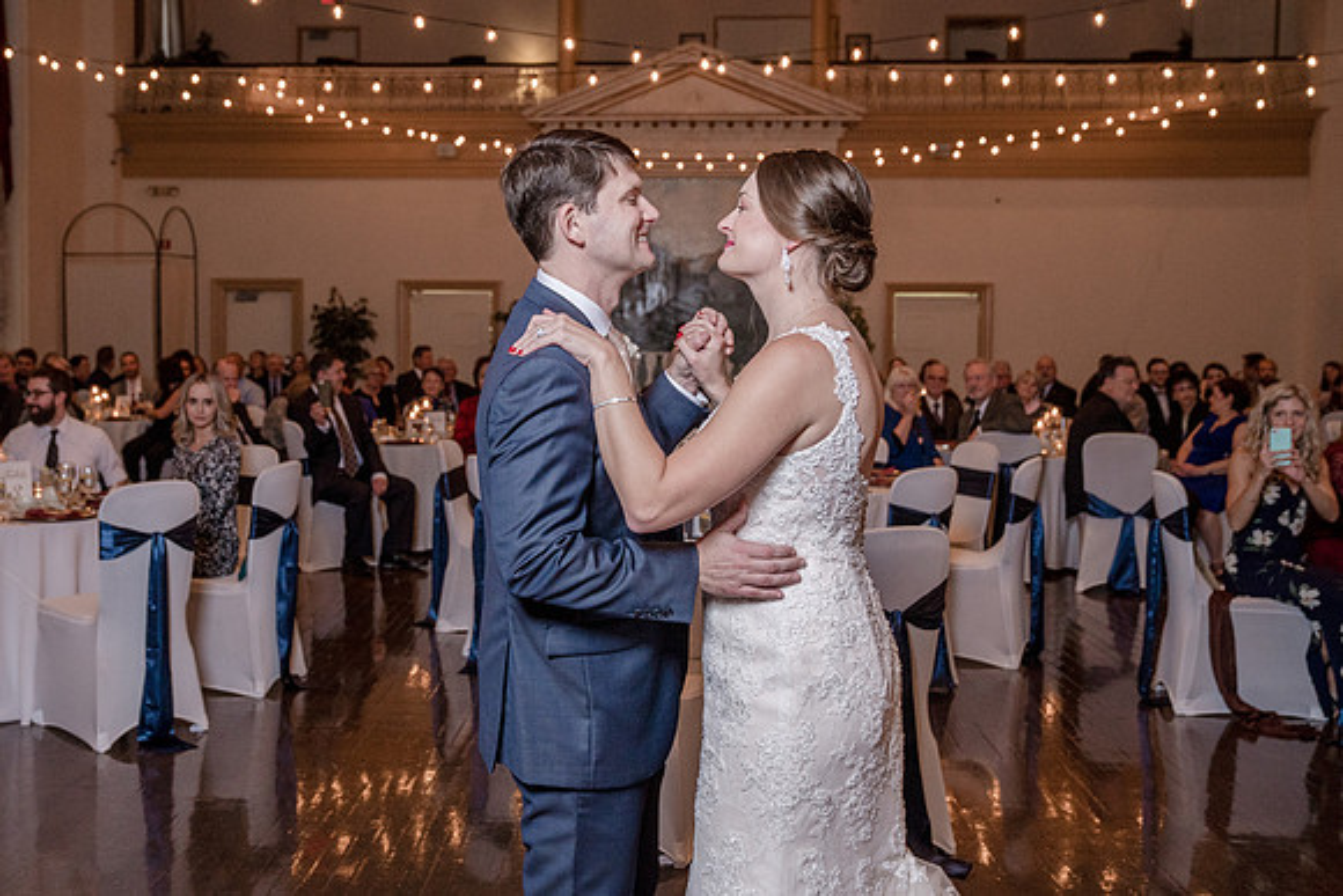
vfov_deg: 33.4
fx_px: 1491
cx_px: 560
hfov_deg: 48.3
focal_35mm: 40
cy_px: 402
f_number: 4
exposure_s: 1/250
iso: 2000
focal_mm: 34
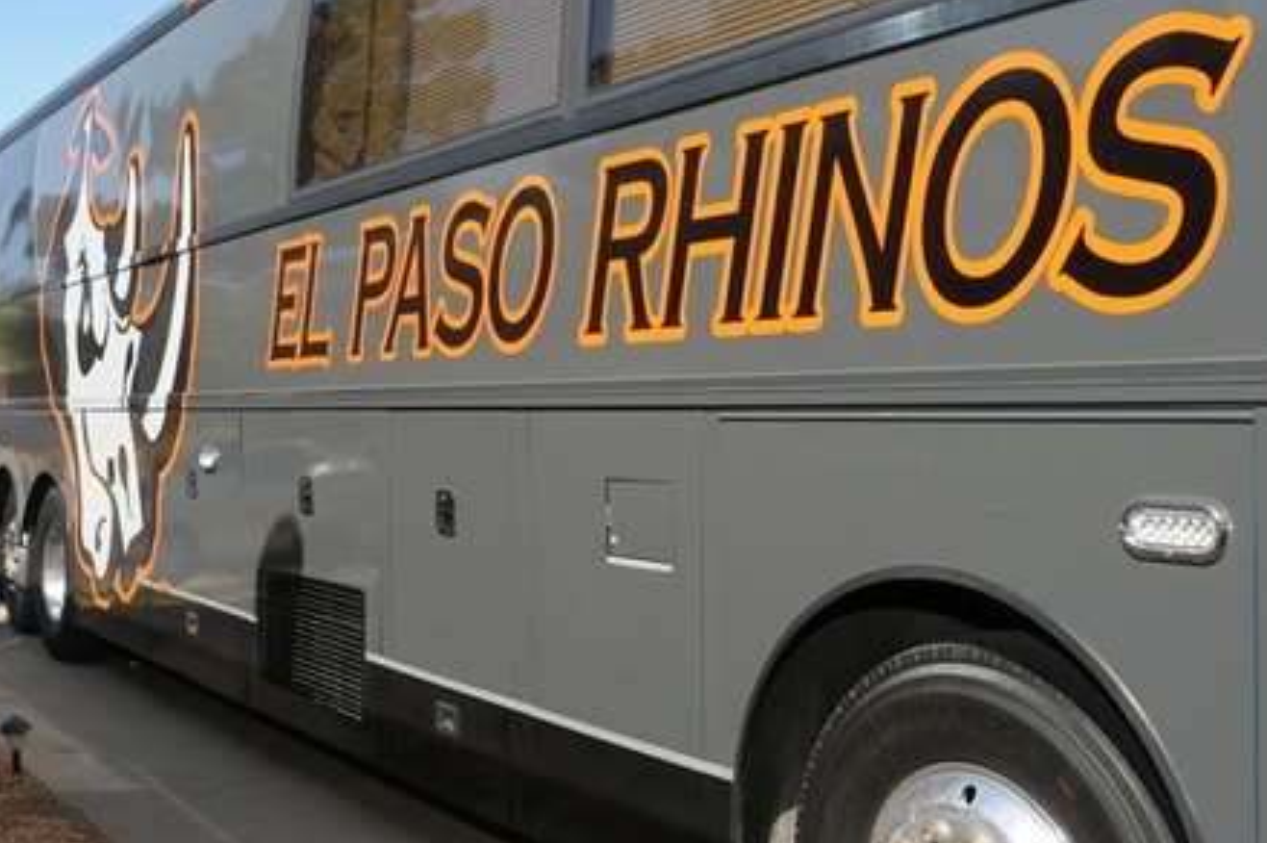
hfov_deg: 47.4
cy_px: 378
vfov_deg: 32.6
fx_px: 1442
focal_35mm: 41
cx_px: 644
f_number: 9
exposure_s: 1/250
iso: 200
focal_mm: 24
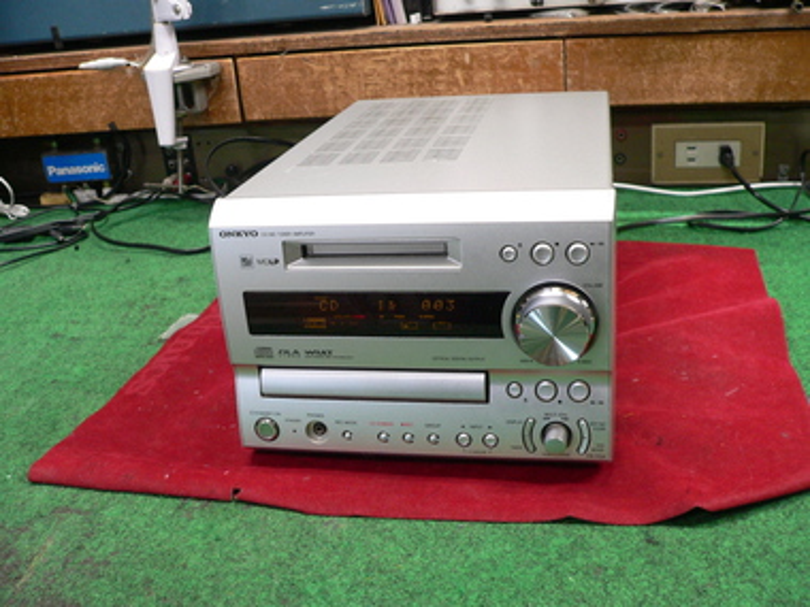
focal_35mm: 37
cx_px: 405
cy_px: 304
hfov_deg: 50.1
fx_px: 866
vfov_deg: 38.7
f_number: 2.8
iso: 200
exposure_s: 1/15
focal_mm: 6.2
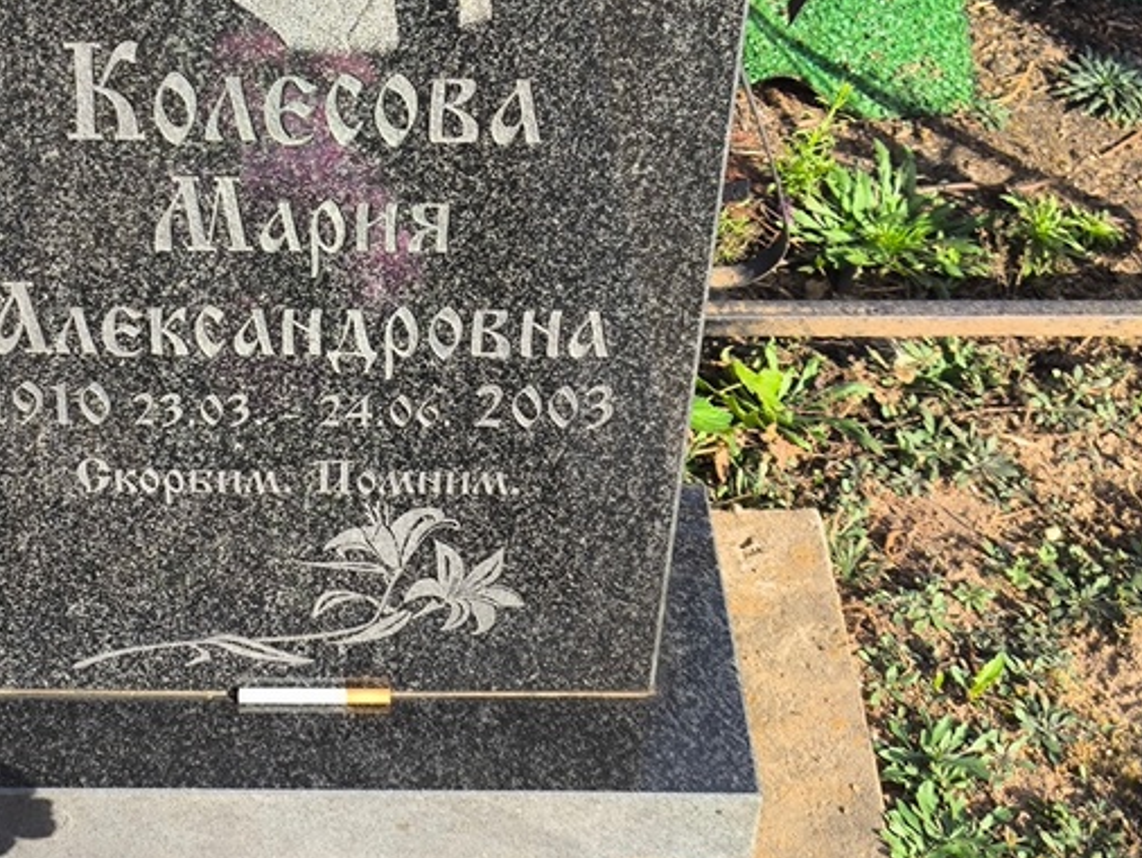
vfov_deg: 18.6
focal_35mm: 79
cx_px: 310
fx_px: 2607
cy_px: 289
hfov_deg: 24.5
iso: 50
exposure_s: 1/590
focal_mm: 4.71
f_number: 1.7
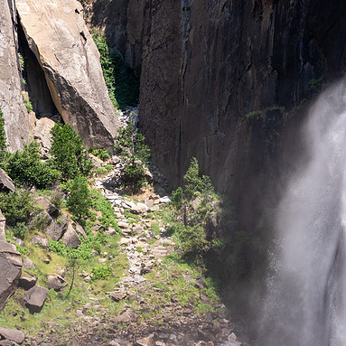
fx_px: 2024
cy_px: 174
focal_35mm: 179
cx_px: 141
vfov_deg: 9.8
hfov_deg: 9.8
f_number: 4
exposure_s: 1/800
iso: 200
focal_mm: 51.14
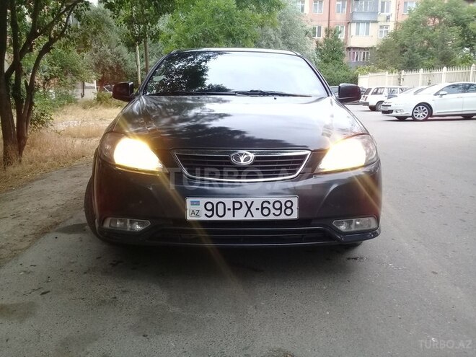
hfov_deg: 58.4
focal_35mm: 31
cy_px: 178
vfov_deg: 45.4
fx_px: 426
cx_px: 238
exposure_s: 1/100
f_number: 2.2
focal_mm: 3.3
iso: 100
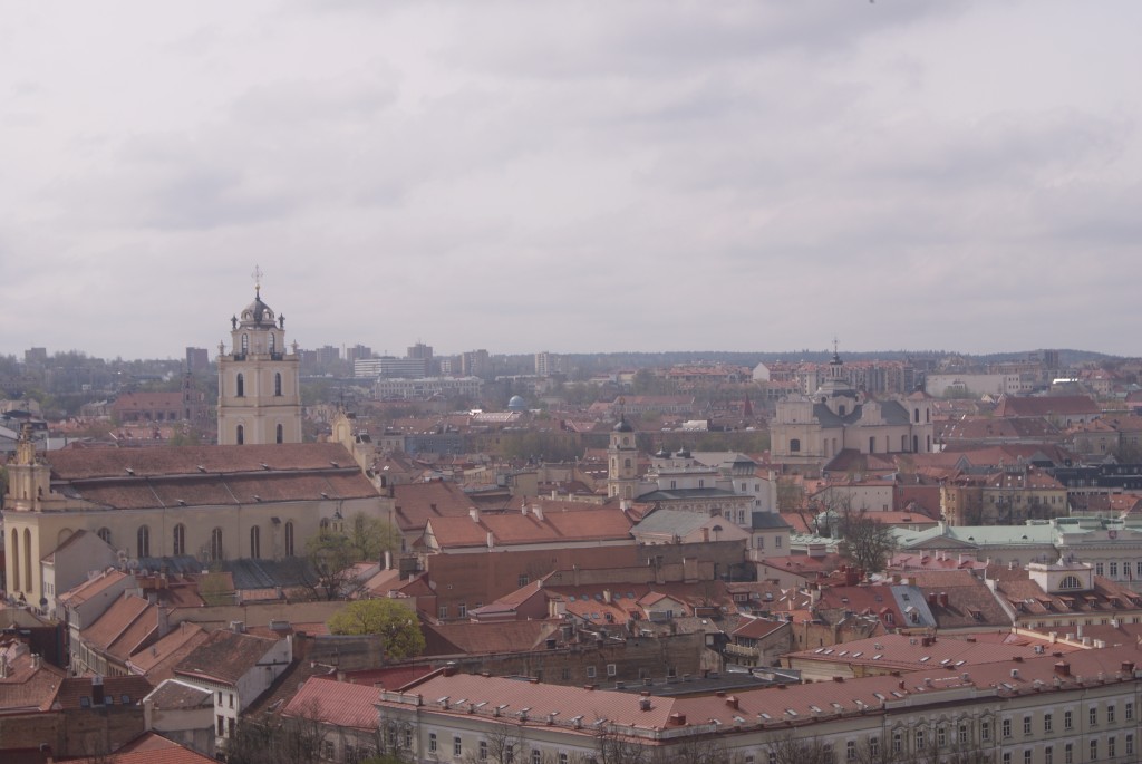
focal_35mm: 75
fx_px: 2381
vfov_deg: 18.2
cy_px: 382
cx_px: 571
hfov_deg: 27.0
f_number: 10
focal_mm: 50
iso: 100
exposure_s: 1/125
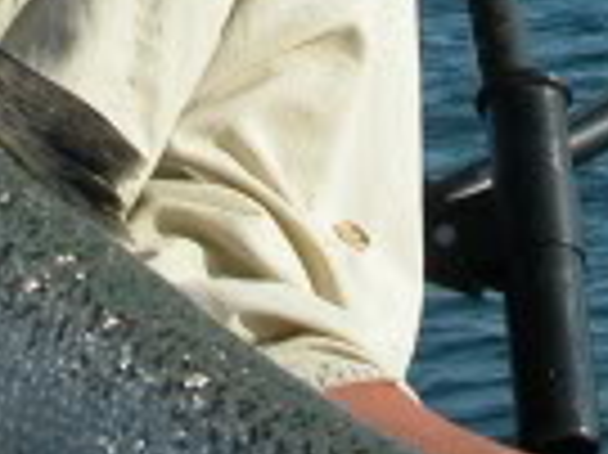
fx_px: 3650
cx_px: 207
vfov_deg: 7.0
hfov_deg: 9.5
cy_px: -229
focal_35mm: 208
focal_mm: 8.9
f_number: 6.3
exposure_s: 1/406
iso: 100
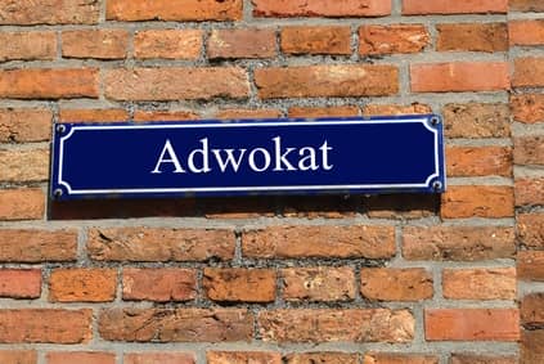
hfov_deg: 29.8
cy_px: 182
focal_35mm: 68
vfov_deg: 20.2
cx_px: 272
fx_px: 1021
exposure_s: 1/250
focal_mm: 45
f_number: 10
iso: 110
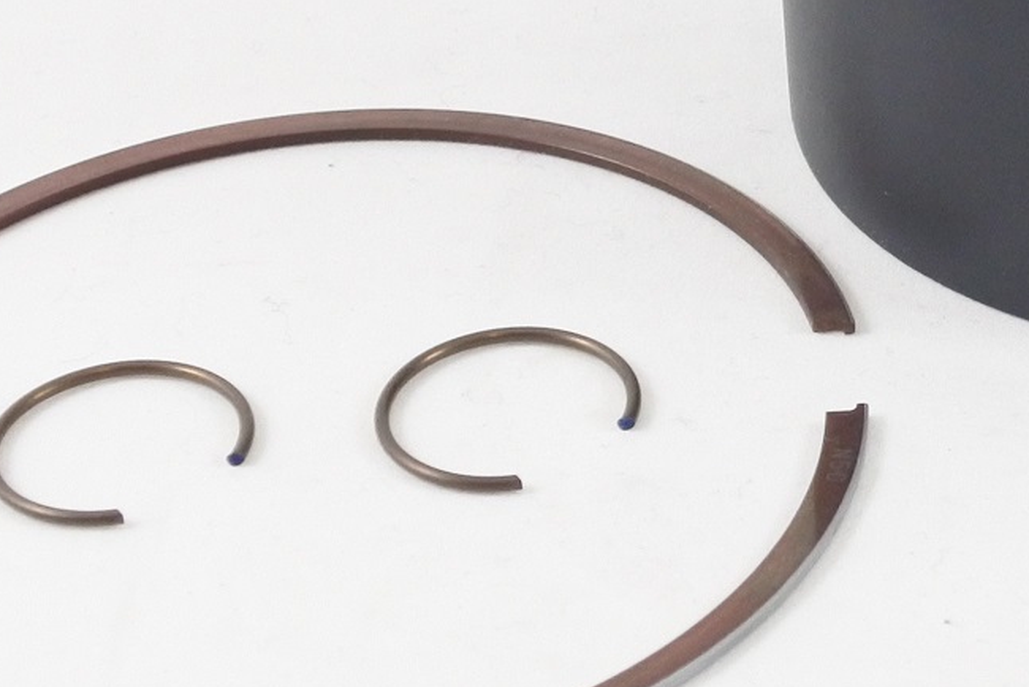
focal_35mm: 130
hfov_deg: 15.5
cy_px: -139
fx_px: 3717
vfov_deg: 10.4
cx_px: 1042
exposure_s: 1/125
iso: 640
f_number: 4.2
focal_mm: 15
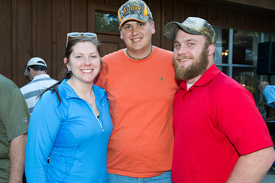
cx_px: 135
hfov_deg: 50.7
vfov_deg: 35.1
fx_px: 290
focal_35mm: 38
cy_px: 94
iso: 320
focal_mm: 36
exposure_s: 1/160
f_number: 5
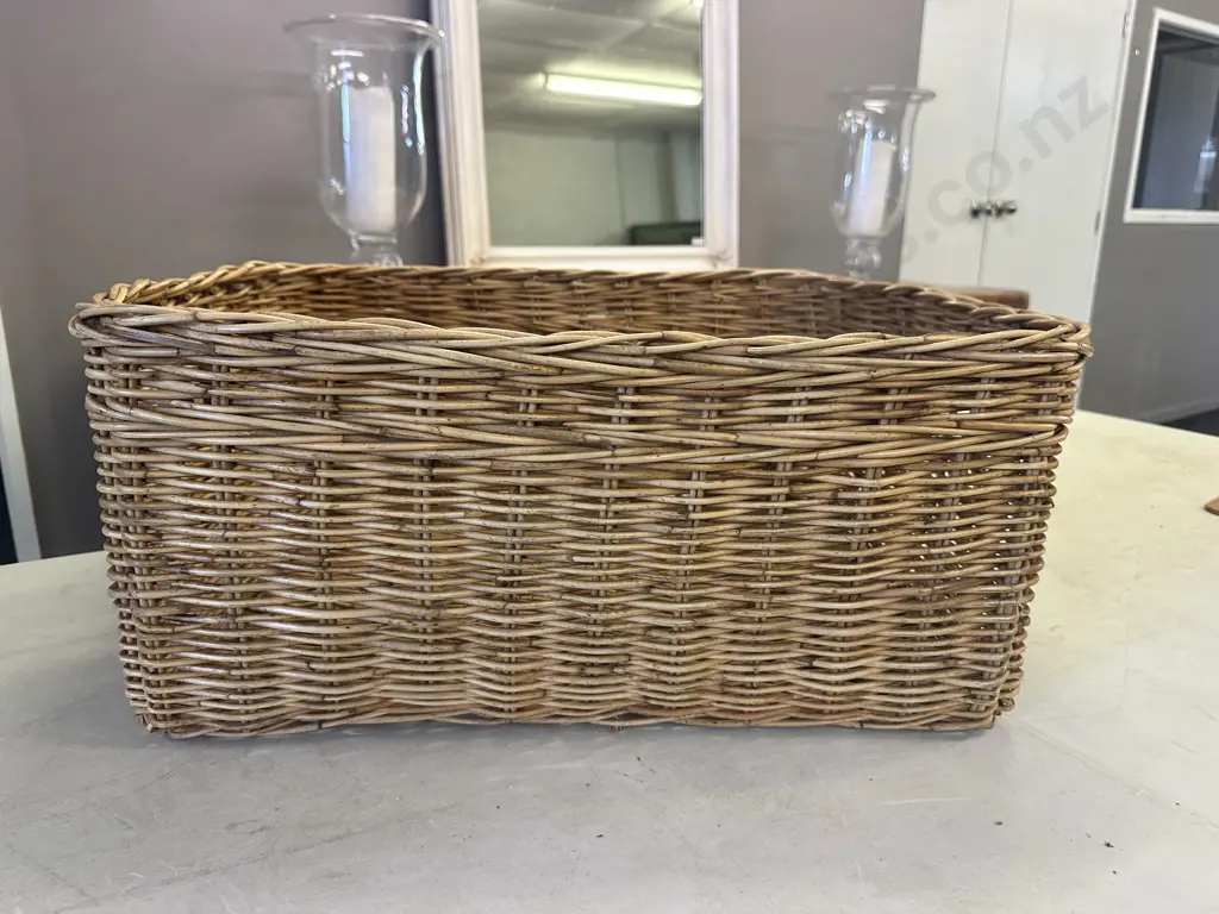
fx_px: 845
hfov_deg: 71.6
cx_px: 610
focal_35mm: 24
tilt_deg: -15.0
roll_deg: -0.9
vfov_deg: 56.8
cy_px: 457
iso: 200
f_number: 1.78
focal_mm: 6.86
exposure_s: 1/100
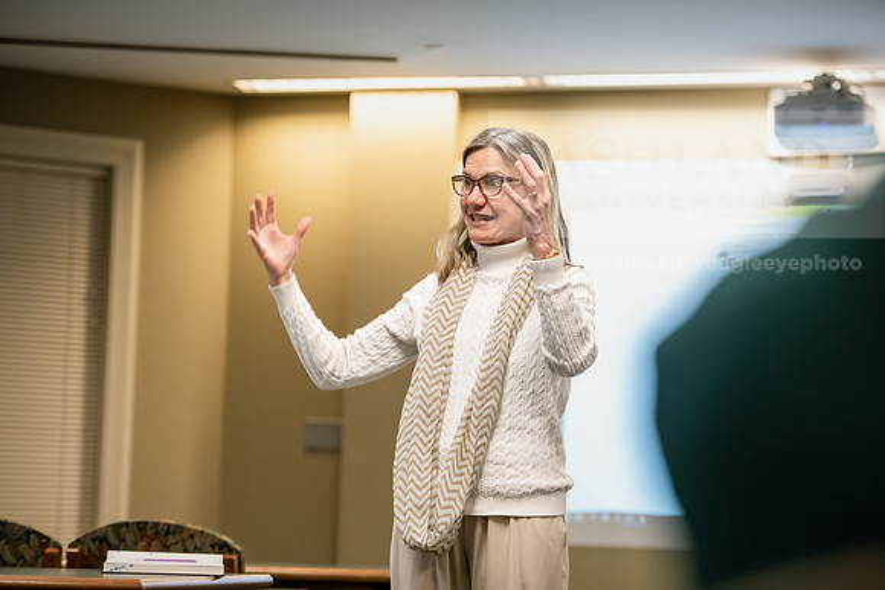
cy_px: 295
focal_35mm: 105
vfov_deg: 13.0
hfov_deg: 19.5
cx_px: 442
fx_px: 2582
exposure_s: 1/200
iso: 2500
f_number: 2.8
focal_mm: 105
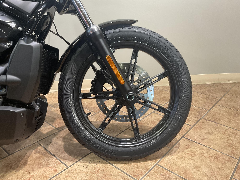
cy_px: 90
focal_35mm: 29
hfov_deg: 61.7
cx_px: 120
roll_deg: -0.4
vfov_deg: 48.2
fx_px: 201
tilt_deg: -21.8
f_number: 1.8
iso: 125
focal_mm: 3
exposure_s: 1/60
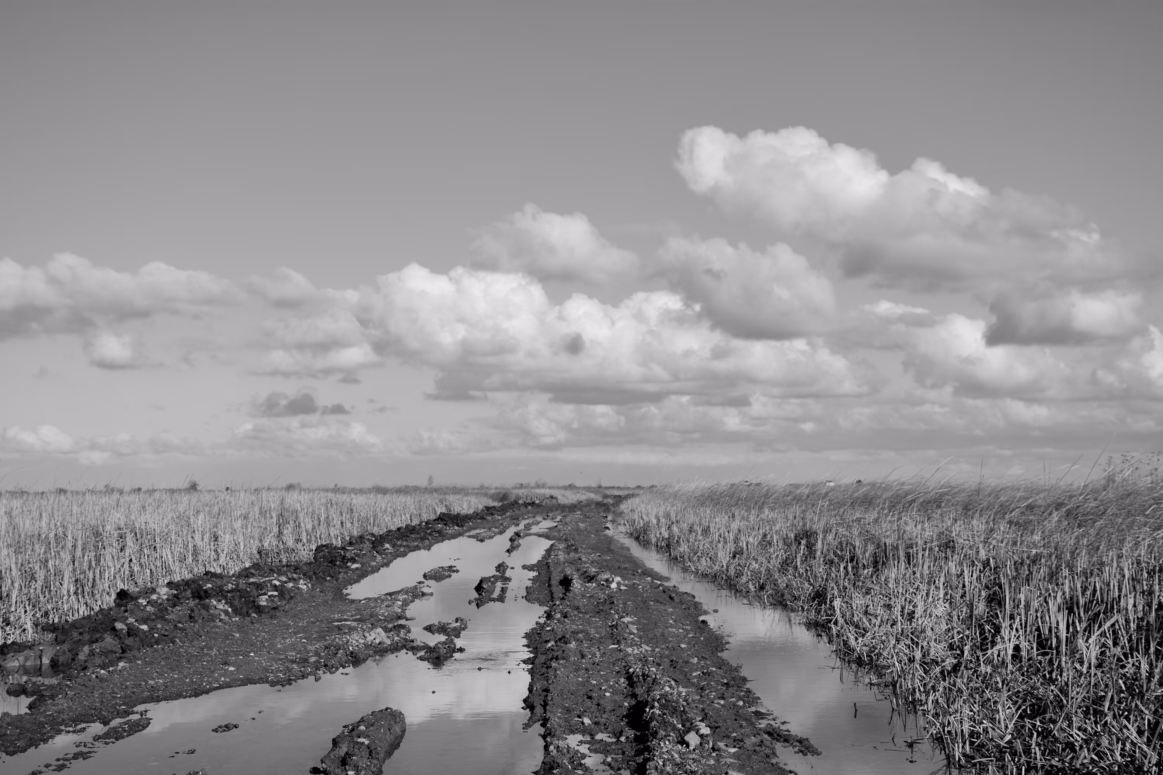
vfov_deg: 25.8
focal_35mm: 52
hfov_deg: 37.9
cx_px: 582
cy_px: 388
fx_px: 1696
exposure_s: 1/500
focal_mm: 35
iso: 100
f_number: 7.1
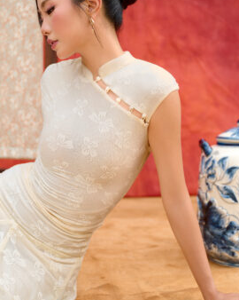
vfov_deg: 29.2
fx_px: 575
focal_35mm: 65
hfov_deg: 23.5
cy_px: 144
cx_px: 126
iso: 40
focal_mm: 52
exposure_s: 1/160
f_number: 2.8
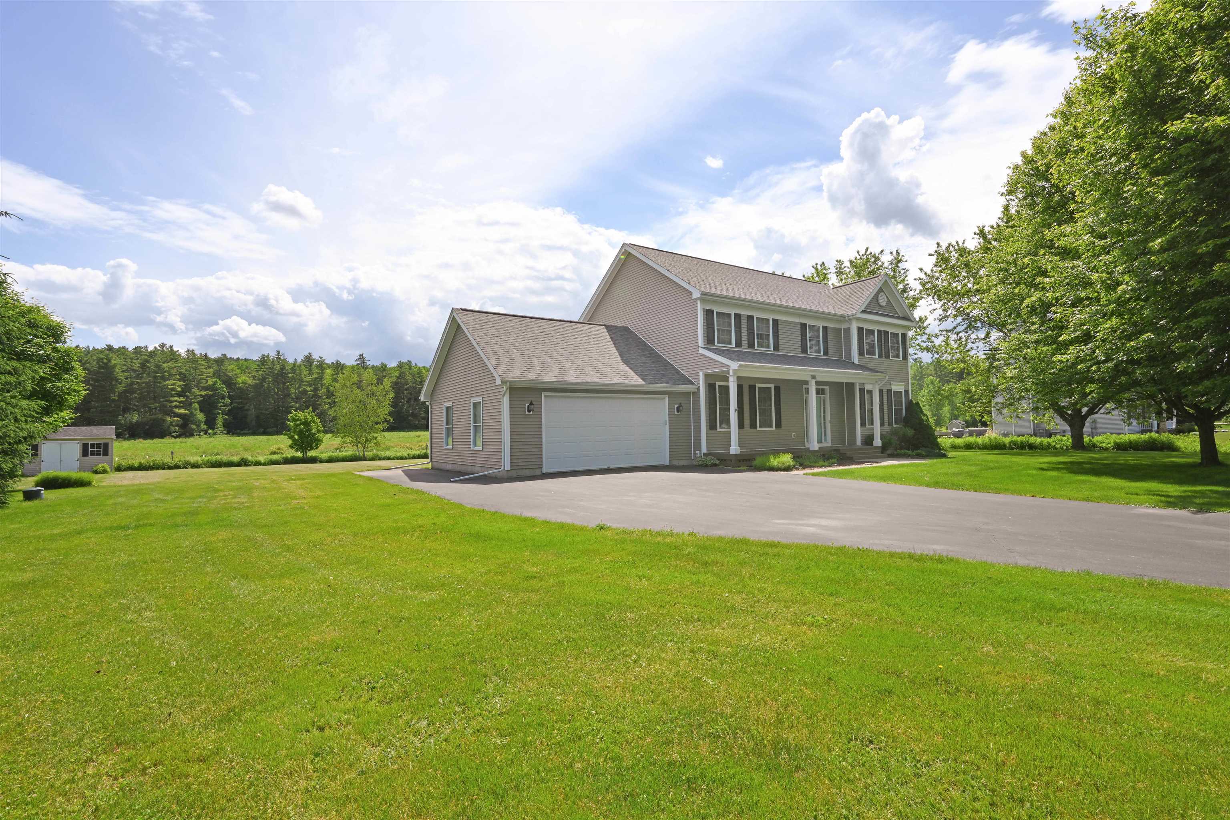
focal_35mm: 16
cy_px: 410
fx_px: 564
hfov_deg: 95.0
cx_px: 615
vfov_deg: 72.1
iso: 100
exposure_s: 1/125
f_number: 14
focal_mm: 16.5
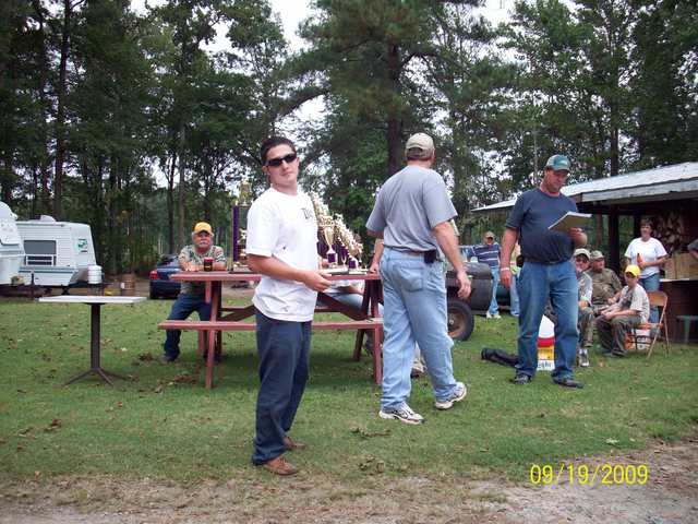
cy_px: 262
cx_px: 349
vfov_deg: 38.7
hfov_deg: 50.1
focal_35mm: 37
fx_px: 746
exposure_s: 1/515
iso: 80
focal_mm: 6.2
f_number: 2.8
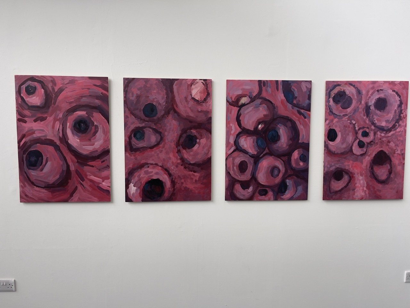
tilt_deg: -5.5
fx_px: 296
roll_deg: -0.9
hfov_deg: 69.4
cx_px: 205
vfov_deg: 54.9
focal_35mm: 25
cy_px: 154
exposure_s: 1/167
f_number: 1.6
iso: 32
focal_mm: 5.1
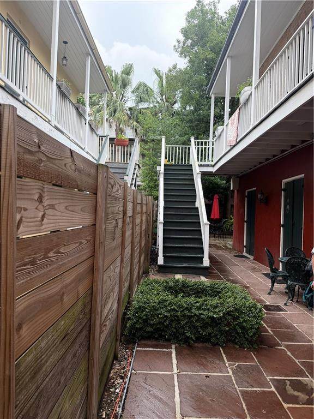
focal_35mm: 24
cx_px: 157
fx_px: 290
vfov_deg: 71.6
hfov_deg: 56.8
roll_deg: -2.0
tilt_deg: +3.0
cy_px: 210
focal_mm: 6.76
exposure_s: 1/1122
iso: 100
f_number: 1.78
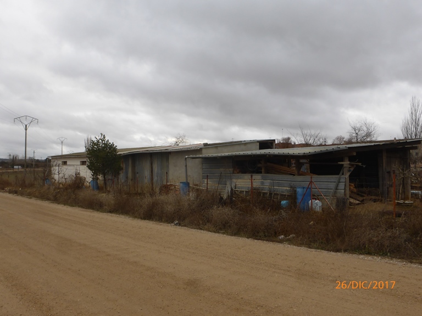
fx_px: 427
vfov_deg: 40.7
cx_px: 211
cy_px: 158
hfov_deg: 52.6
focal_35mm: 35
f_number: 3.7
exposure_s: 1/500
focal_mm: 6.1
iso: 100
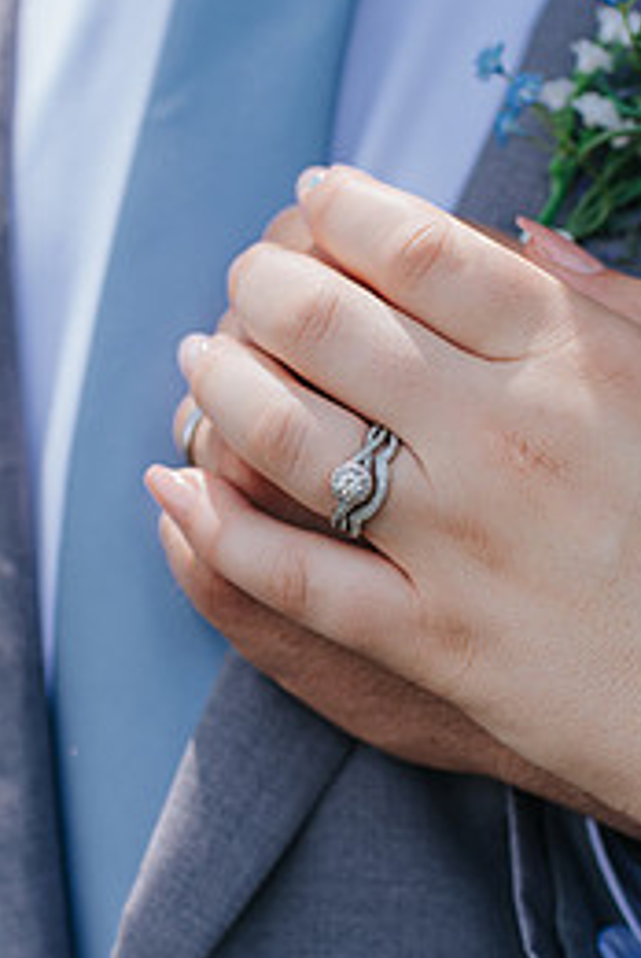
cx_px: 320
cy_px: 496
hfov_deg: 17.5
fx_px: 2078
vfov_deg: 26.0
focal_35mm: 78
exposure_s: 1/500
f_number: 2.8
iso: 100
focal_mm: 35
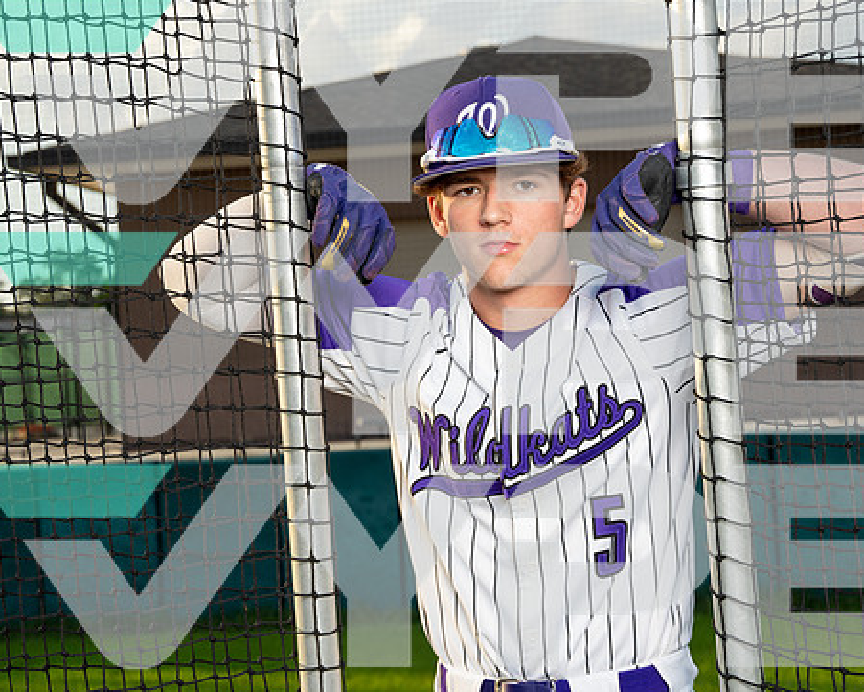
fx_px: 1944
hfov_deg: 25.1
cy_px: 334
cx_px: 466
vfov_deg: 20.2
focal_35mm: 76
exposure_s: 1/250
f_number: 6.3
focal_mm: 63
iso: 250
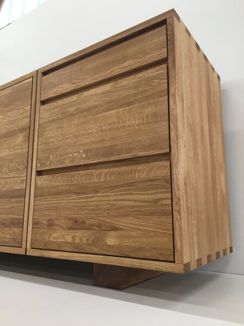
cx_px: 122
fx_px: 273
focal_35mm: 29
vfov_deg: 61.7
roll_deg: -0.1
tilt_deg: +11.9
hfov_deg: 48.2
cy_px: 163
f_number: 2.2
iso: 40
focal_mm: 4.15
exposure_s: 1/33
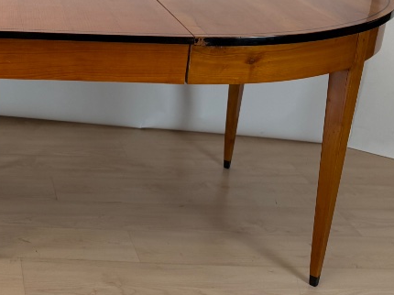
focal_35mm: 67
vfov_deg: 21.8
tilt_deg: -19.2
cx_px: -34
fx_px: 762
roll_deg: -1.0
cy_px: 86
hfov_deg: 26.8
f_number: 1.78
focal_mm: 6.76
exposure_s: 1/121
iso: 100
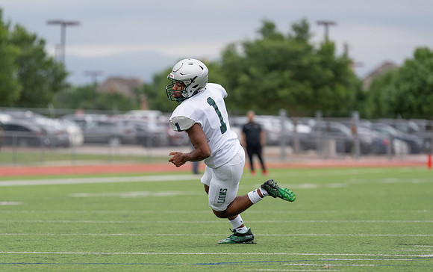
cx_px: 189
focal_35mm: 240
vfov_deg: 5.5
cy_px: 155
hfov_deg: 8.7
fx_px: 2832
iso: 250
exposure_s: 1/1250
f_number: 2.8
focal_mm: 153
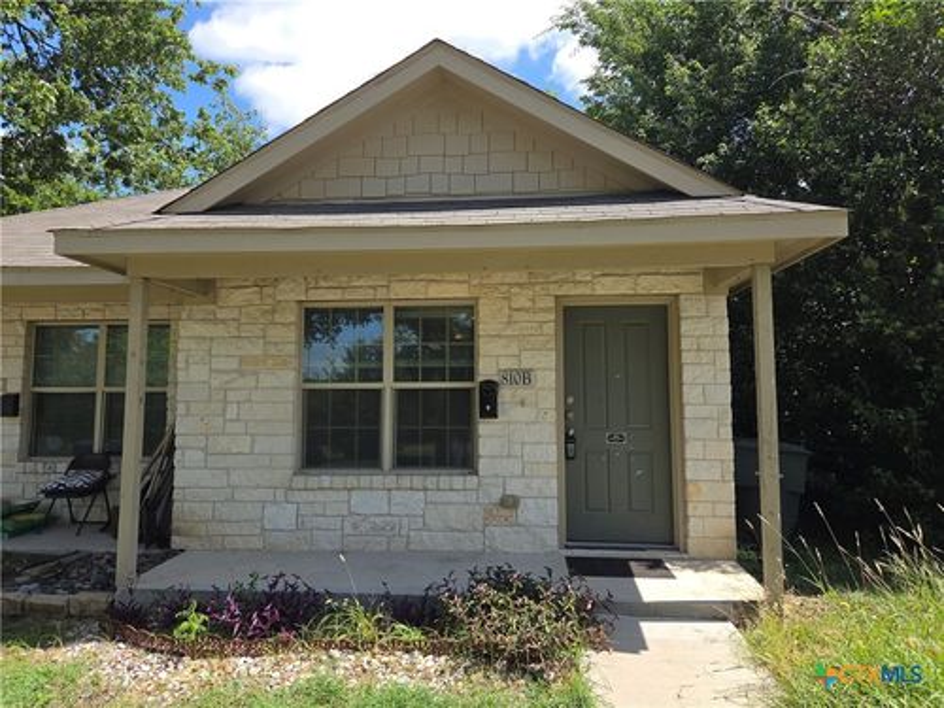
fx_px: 627
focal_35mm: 23
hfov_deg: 73.9
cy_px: 354
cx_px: 472
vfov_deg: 58.9
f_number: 1.8
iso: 25
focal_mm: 5.4
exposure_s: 1/836
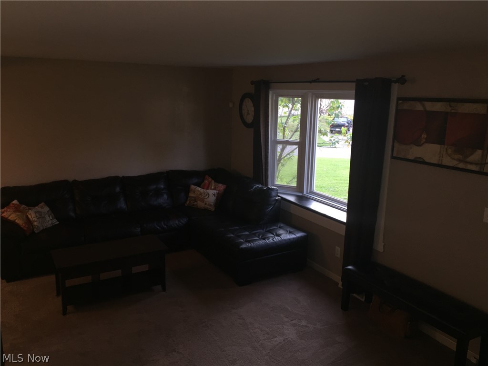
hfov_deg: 61.7
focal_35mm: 29
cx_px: 244
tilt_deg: -12.3
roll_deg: -1.5
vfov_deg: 48.2
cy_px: 183
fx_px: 409
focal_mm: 4.15
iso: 40
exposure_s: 1/30
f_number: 2.2
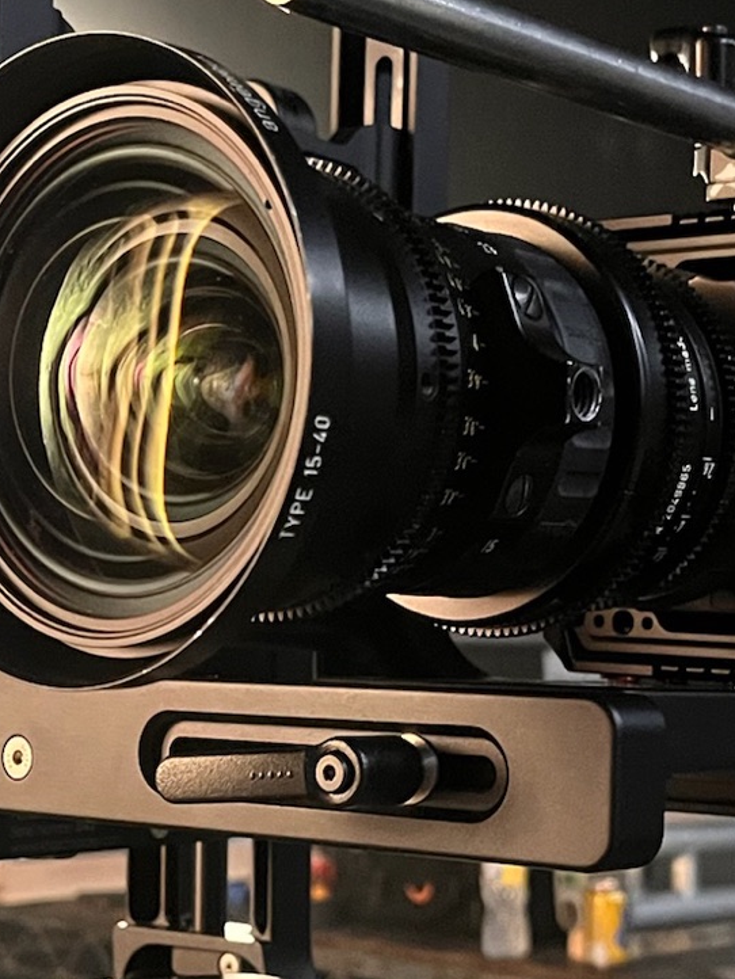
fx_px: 2037
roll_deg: +1.5
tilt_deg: +0.6
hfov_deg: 20.4
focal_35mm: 72
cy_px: 640
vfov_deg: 26.9
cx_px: 400
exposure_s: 1/30
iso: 800
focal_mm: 5.1
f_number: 1.6
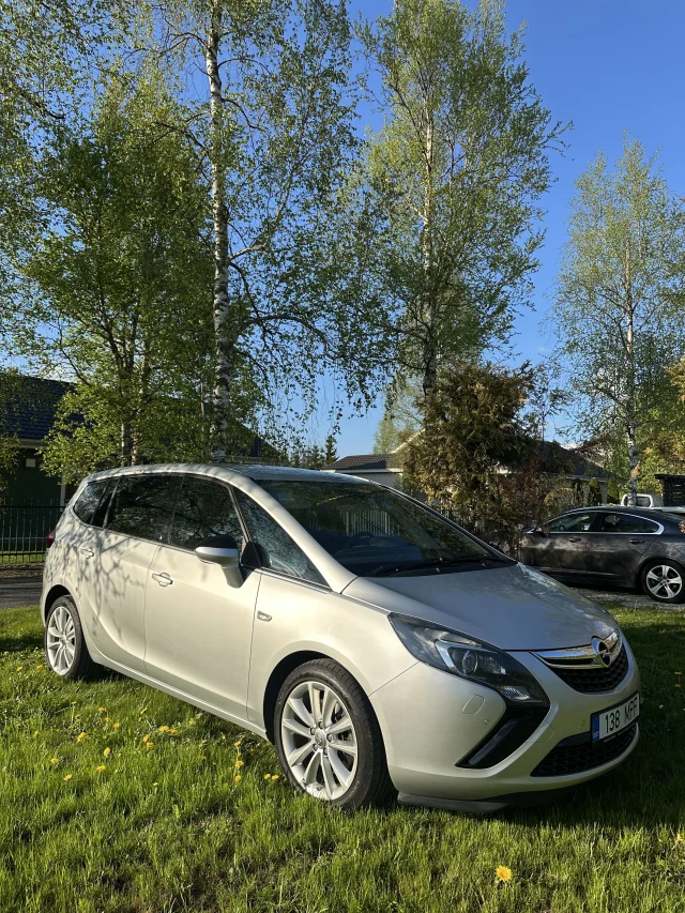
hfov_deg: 56.8
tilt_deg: +4.7
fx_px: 633
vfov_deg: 71.6
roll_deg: -1.6
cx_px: 342
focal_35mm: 24
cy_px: 456
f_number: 1.78
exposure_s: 1/2732
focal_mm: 6.86
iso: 80
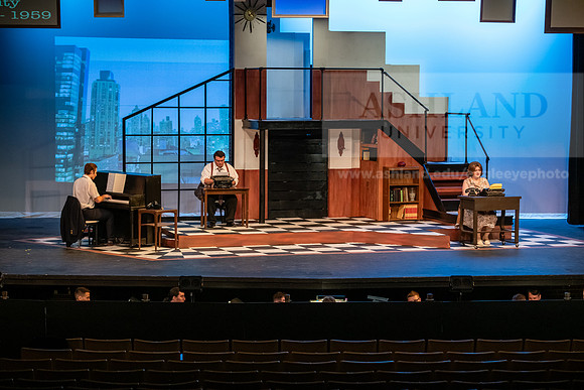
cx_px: 292
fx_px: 1493
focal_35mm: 92
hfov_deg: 22.1
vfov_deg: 14.9
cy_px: 195
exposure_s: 1/200
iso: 2500
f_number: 3.5
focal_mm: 92
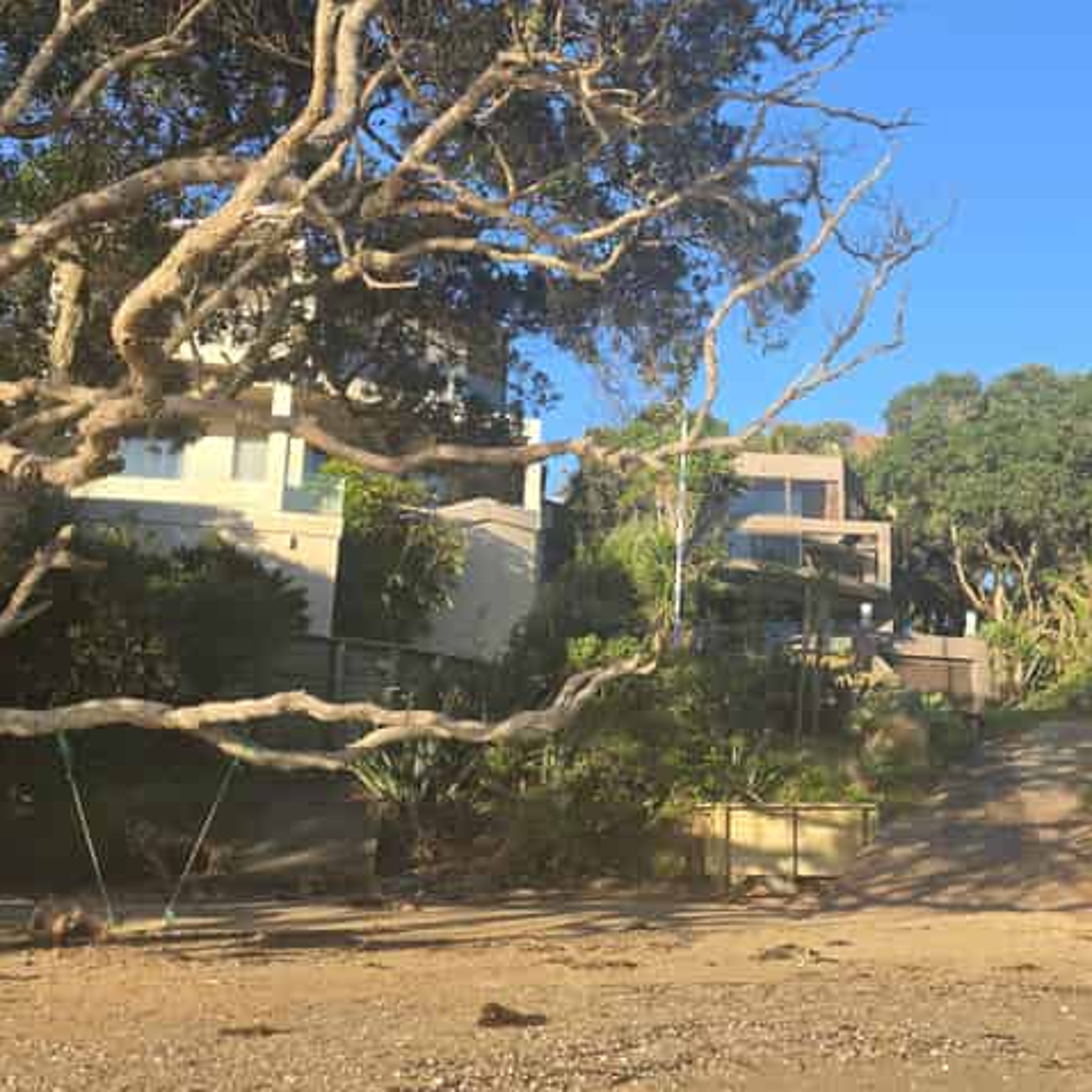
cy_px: 561
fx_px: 999
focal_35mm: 28
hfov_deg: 55.8
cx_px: 749
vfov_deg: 57.3
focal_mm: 6.5
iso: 64
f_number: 1.4
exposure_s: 1/2339
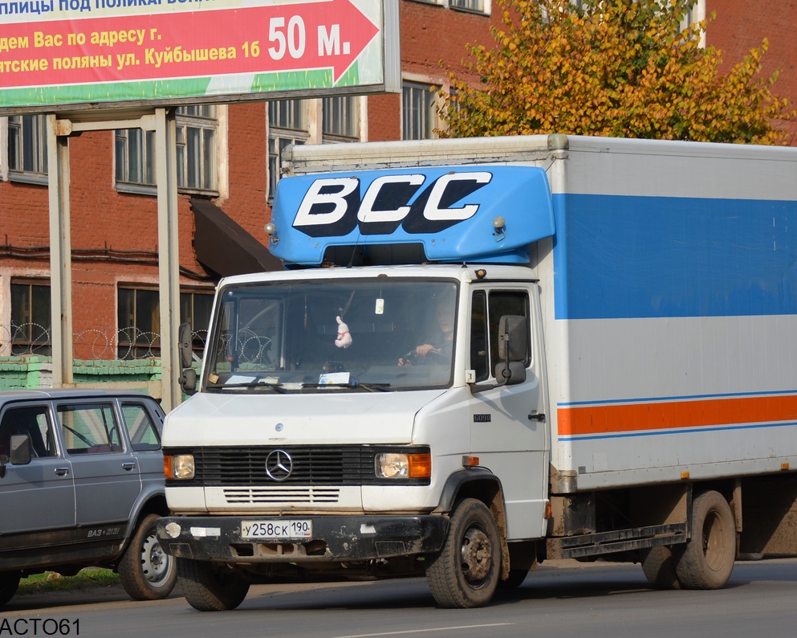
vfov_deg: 10.1
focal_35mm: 153
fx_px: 3608
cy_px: 320
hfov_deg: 12.6
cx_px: 445
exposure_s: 1/1600
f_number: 5.6
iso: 400
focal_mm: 90
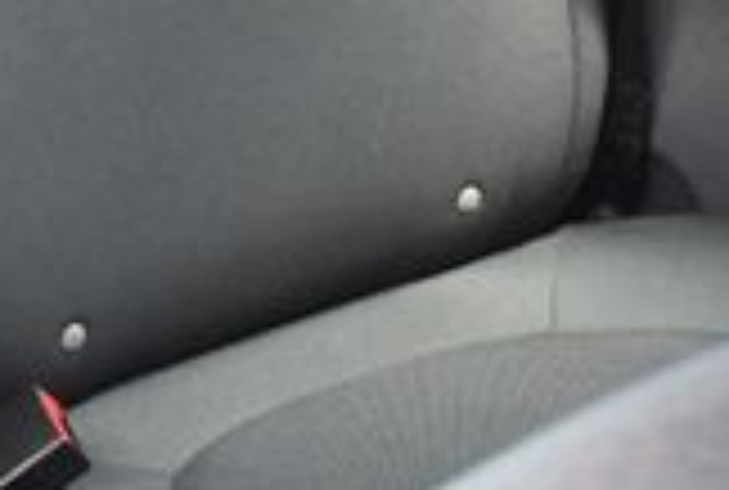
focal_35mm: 142
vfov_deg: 9.6
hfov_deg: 13.8
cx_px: -270
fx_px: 2883
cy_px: -81
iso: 800
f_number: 3.5
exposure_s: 1/250
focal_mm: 18
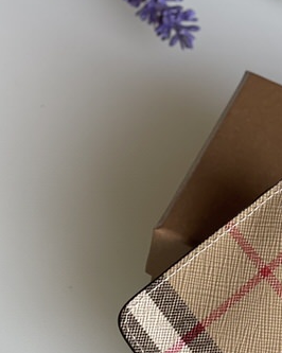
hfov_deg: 9.0
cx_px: 339
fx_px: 1765
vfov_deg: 11.4
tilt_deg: -51.1
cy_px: 261
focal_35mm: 169
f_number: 2.2
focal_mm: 7.5
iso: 80
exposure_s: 1/121
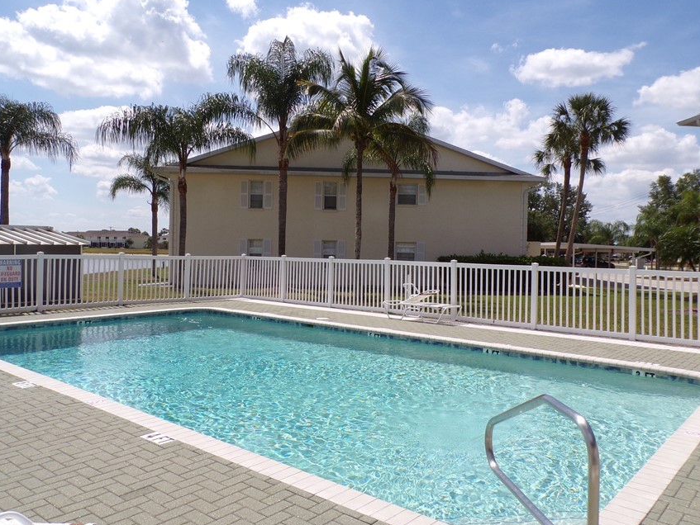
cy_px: 244
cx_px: 380
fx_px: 587
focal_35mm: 29
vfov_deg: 48.2
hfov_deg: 61.5
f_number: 5.8
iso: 80
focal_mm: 4.3
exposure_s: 1/550
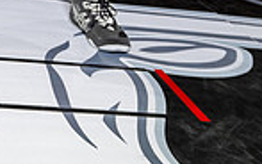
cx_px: 29
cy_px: -221
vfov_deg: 10.9
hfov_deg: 19.8
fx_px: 736
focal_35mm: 103
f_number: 5.6
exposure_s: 1/250
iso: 320
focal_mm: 33
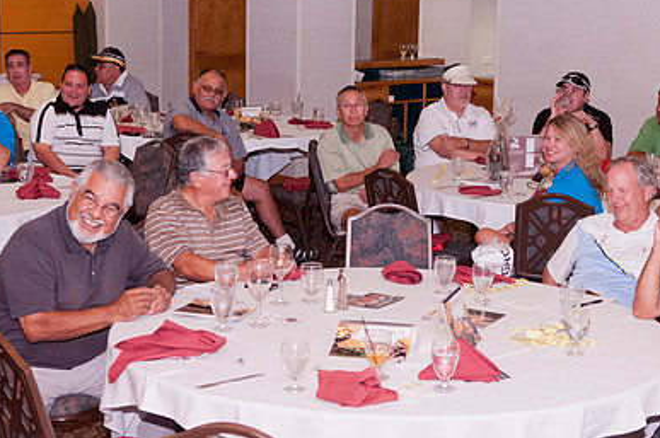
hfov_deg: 28.0
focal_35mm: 72
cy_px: 207
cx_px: 396
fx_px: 1318
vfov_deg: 18.9
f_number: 4
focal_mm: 32
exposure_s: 1/100
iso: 1250
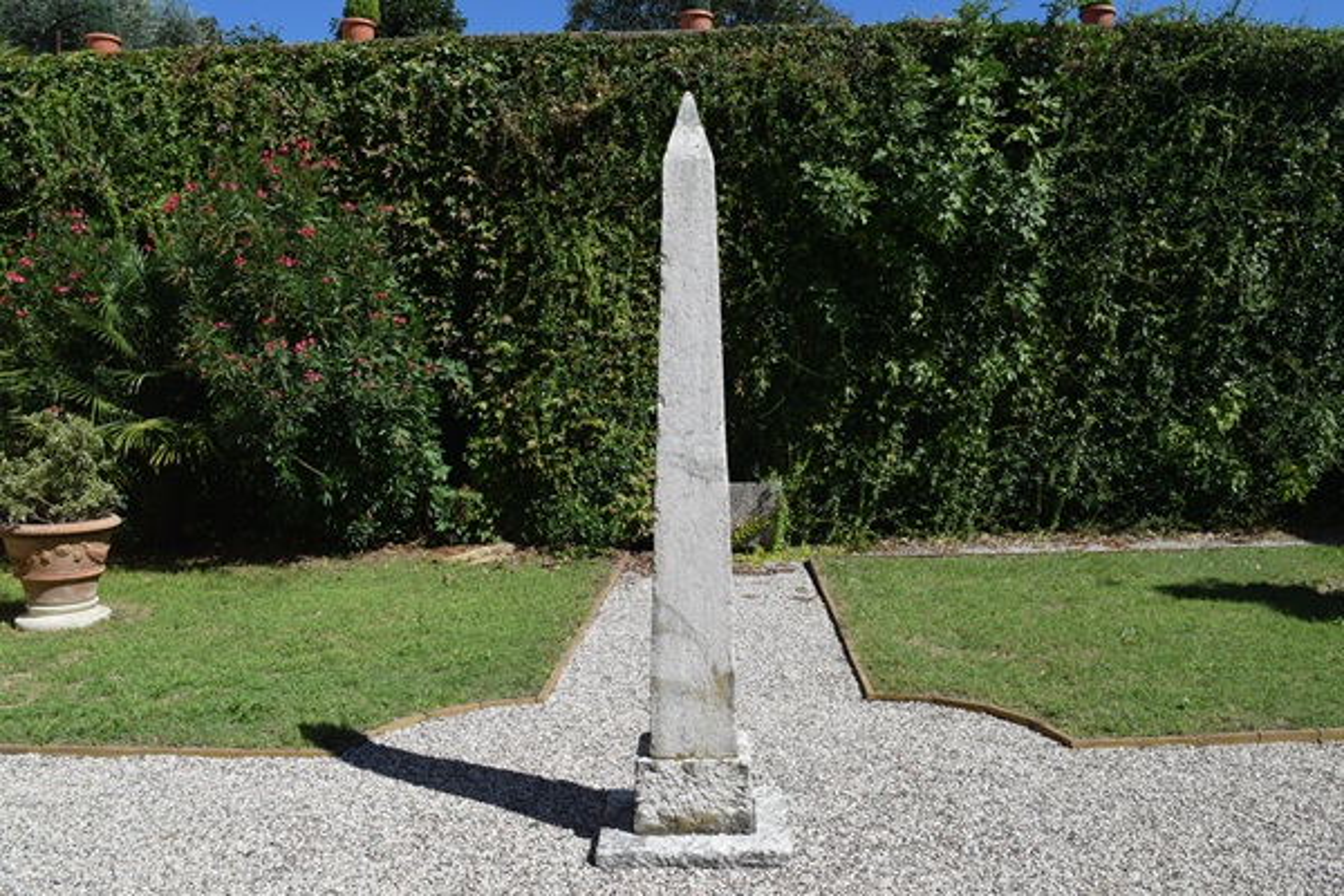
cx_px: 672
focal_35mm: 27
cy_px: 448
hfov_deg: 67.4
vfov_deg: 47.9
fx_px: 1008
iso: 200
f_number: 10
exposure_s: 1/400
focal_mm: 18
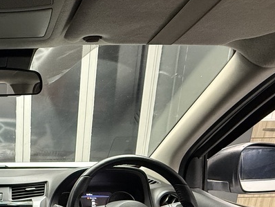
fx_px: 286
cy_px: 212
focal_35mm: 36
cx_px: -17
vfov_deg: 35.5
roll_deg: +1.6
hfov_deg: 42.2
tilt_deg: -14.3
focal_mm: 2.22
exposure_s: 1/50
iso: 500
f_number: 2.2
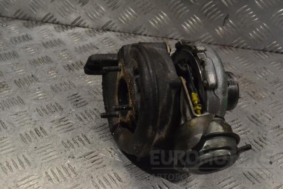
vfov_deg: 22.6
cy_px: 94
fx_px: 472
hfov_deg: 33.4
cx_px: 142
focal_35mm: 60
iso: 3200
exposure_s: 1/400
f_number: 10
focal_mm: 40
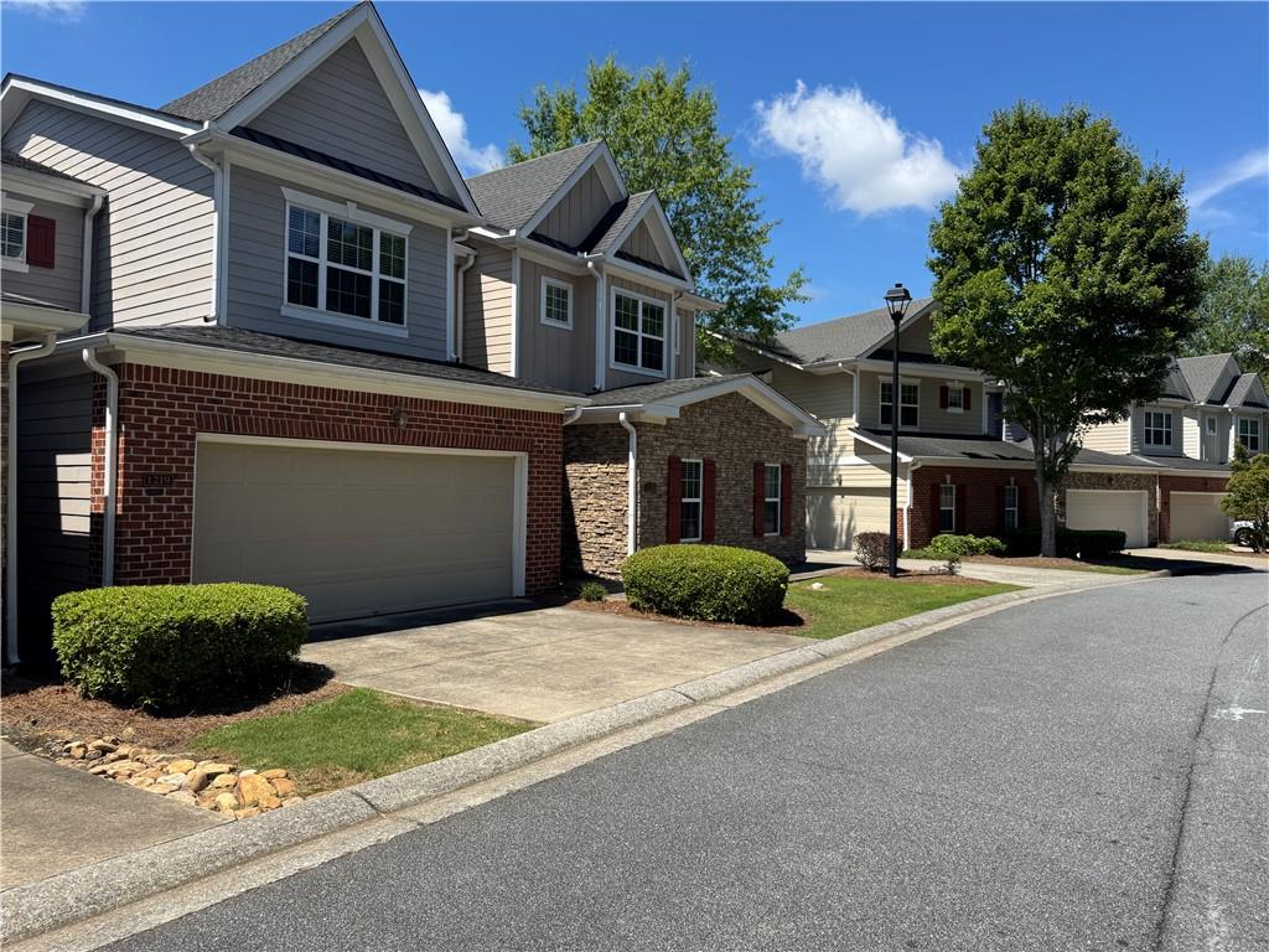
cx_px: 634
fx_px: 880
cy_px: 476
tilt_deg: +2.3
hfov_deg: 71.6
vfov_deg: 56.8
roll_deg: -0.1
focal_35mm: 24
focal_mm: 6.76
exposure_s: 1/3802
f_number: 1.78
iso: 80
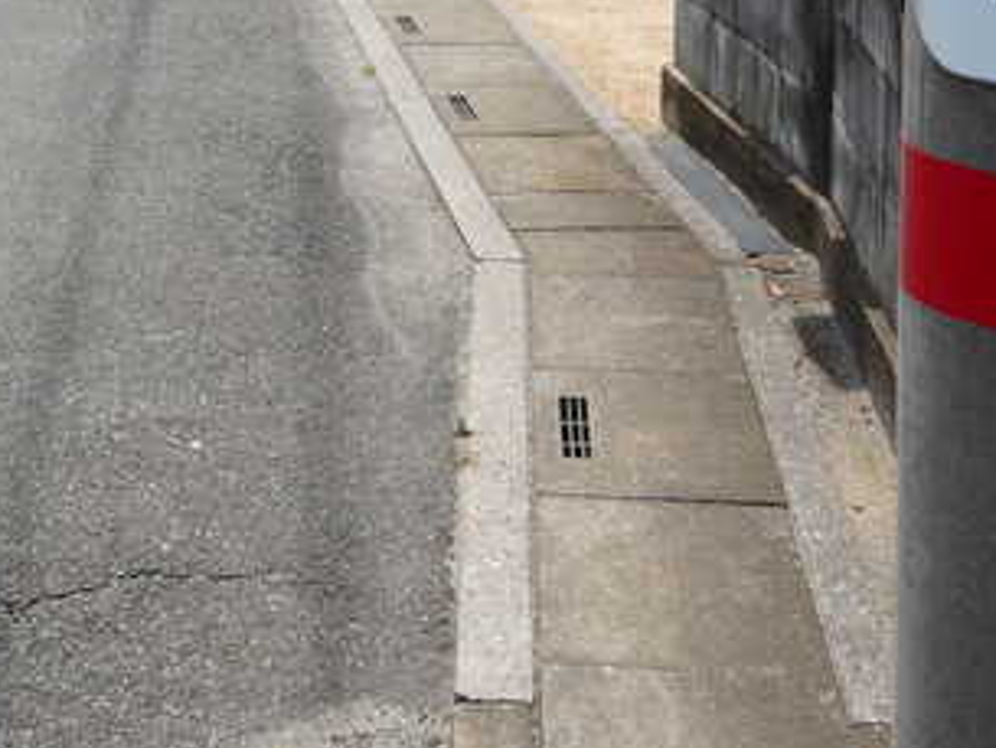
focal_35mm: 87
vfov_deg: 16.1
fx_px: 2504
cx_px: 62
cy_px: -232
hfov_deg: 21.9
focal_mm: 18
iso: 100
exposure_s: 1/160
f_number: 10
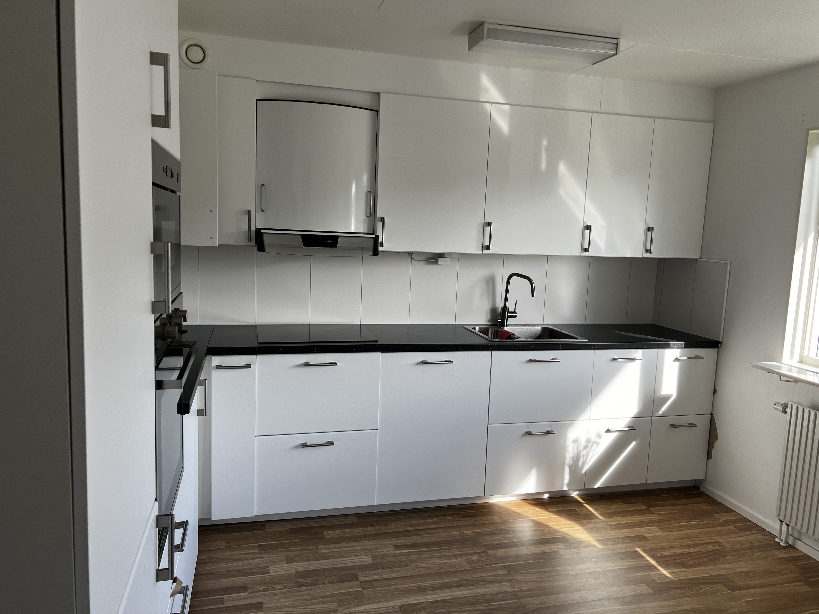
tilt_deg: -7.7
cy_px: 307
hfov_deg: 67.3
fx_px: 615
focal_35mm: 26
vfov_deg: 53.1
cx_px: 410
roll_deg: -2.5
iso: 50
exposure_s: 1/344
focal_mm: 5.7
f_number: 1.5
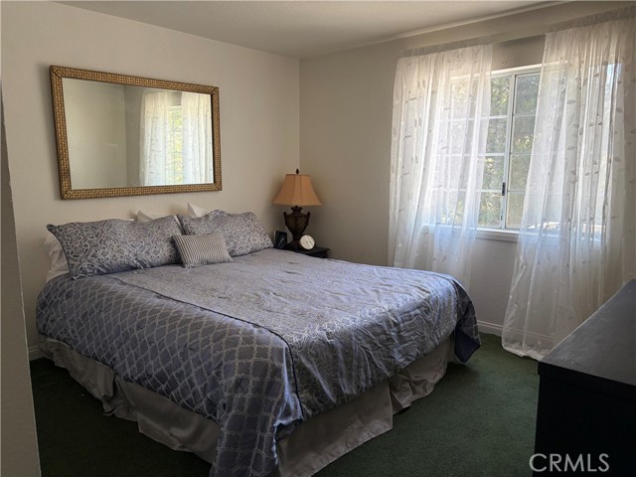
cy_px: 238
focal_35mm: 26
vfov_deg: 53.1
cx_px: 318
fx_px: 478
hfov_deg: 67.3
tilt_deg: -8.4
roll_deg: +0.2
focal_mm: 5.96
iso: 80
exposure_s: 1/121
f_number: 1.6
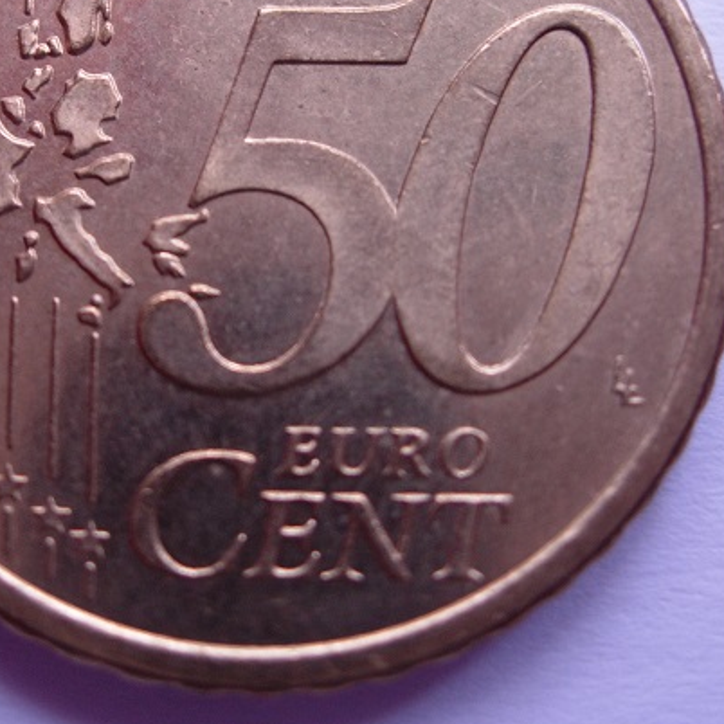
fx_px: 1538
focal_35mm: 65
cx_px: 234
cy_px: 240
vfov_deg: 26.3
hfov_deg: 26.3
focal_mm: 7.8
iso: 64
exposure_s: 1/43.9
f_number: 2.8
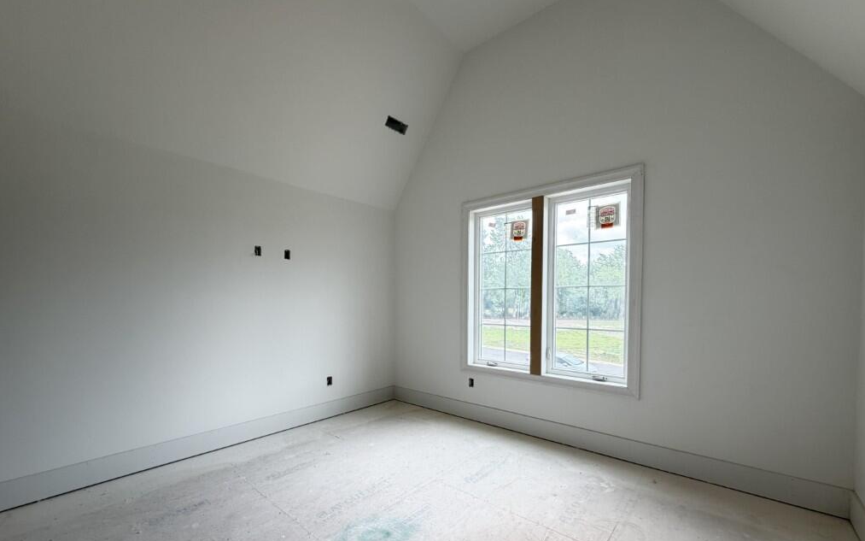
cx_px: 436
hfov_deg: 101.5
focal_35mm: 15
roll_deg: +0.2
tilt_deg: -2.4
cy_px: 313
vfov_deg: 74.3
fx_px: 354
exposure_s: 1/121
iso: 125
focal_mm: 2.22
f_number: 2.2
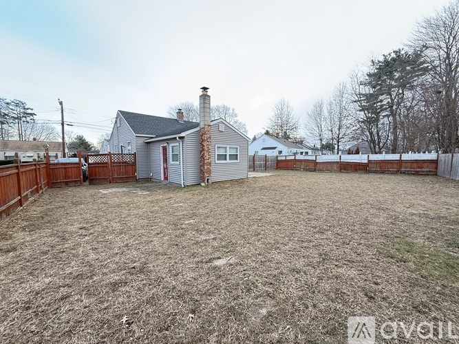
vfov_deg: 85.7
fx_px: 186
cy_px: 172
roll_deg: +0.5
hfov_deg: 102.1
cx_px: 230
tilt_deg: -4.1
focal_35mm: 14
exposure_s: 1/99
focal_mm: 2.22
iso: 100
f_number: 2.2
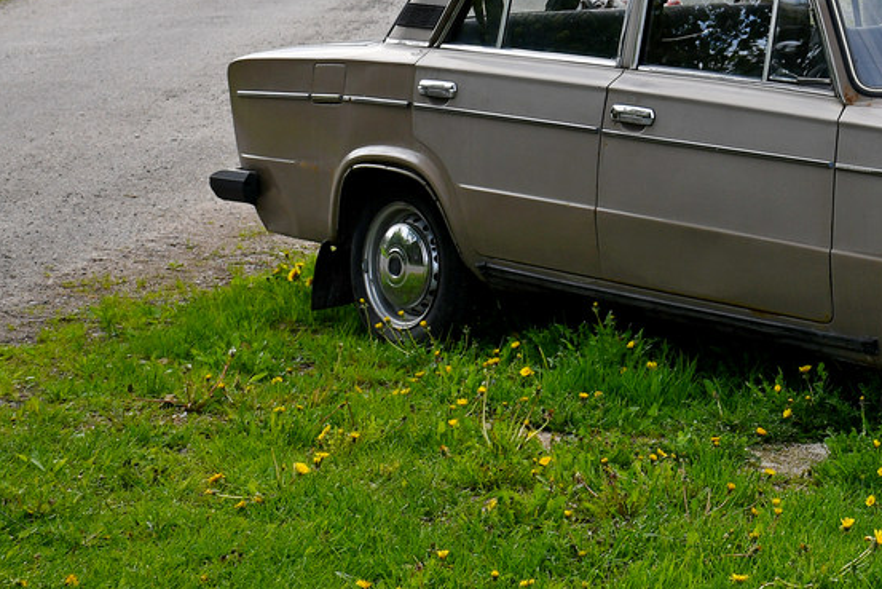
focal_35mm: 141
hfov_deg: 14.2
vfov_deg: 9.6
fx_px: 3455
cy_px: -97
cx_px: 955
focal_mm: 40
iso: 200
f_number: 6.3
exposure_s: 1/320
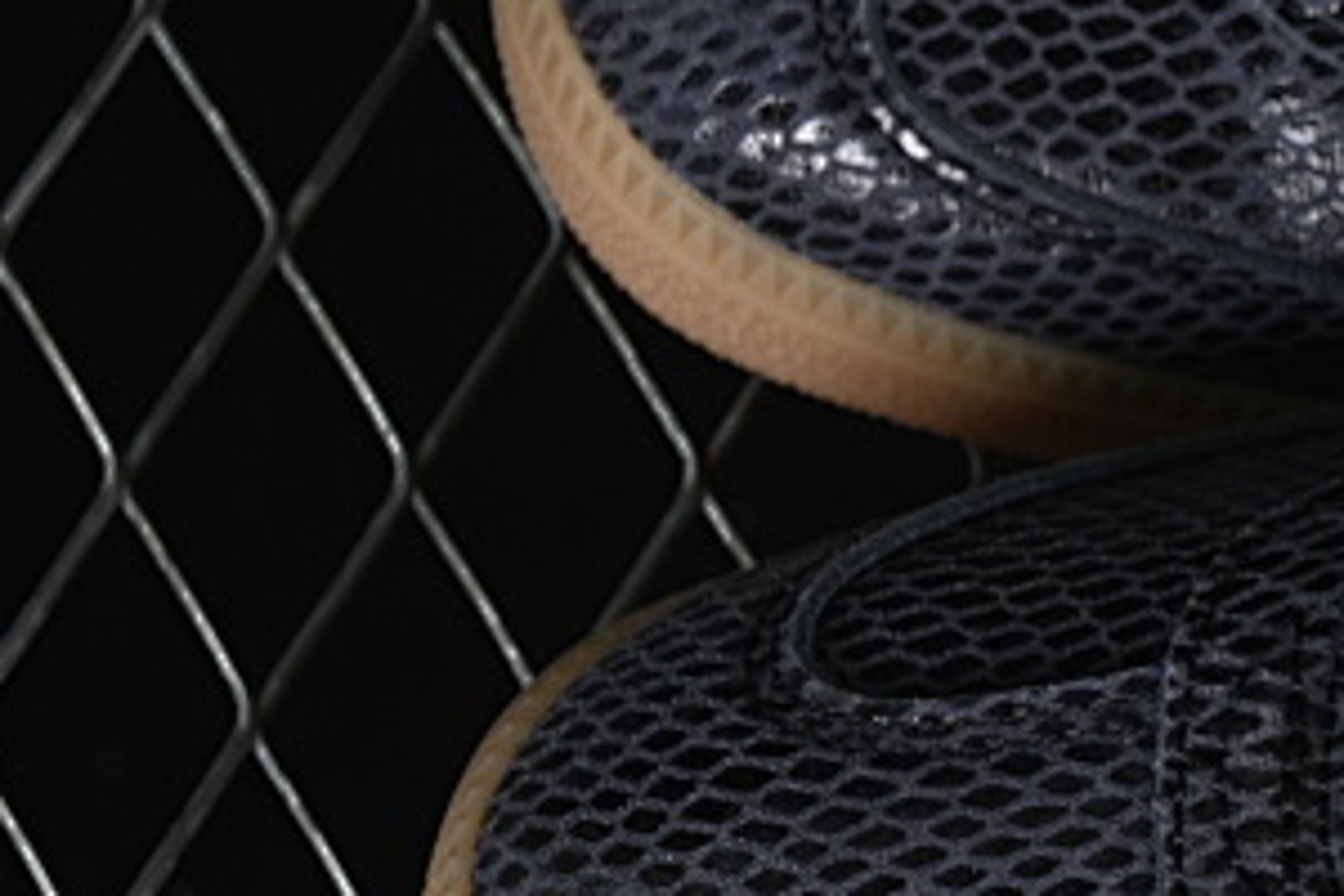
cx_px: 2294
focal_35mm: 270
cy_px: 412
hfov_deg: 7.4
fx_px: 10079
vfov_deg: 5.1
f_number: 6.3
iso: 160
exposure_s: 1/60
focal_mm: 50
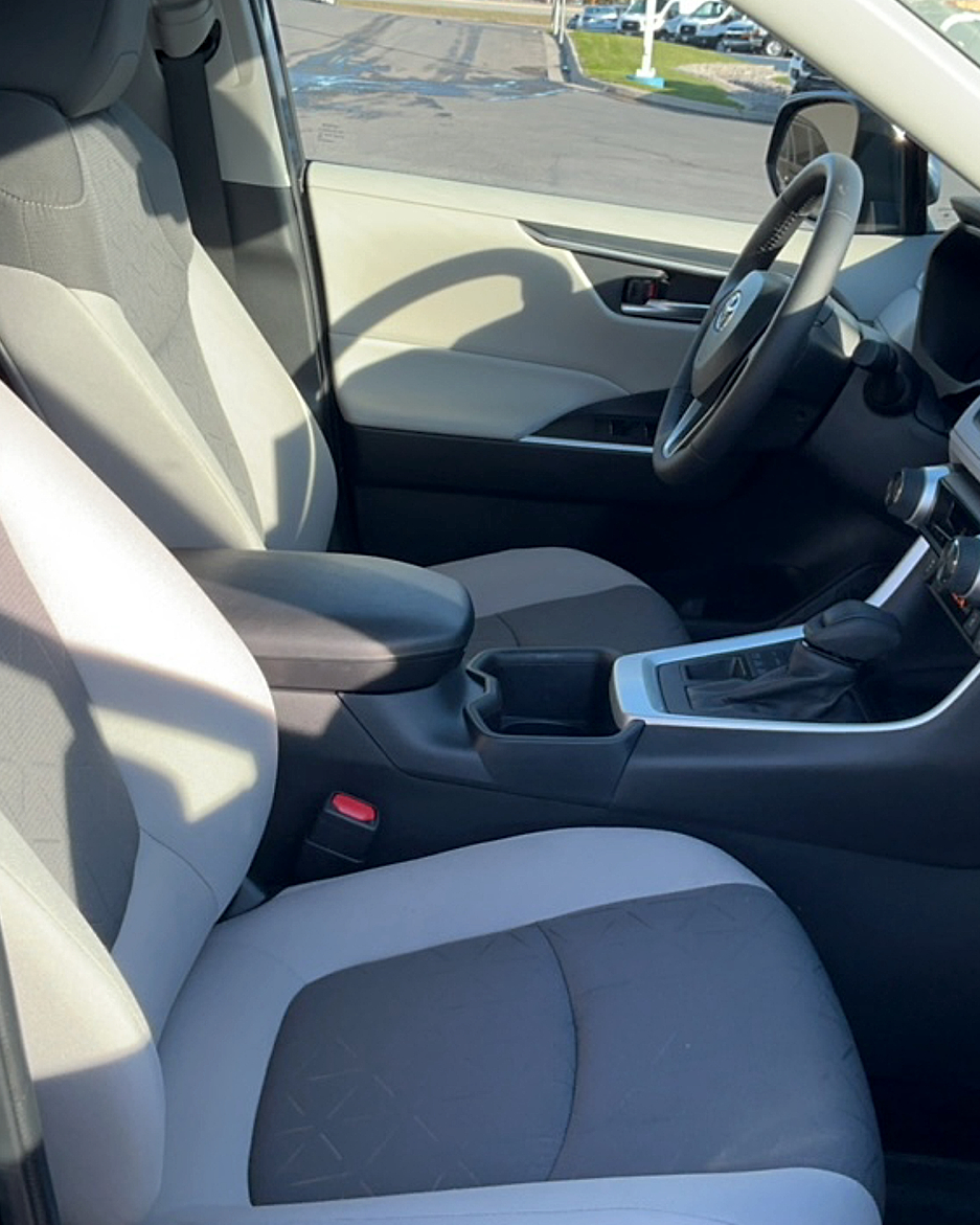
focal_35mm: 40
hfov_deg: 37.3
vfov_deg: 45.8
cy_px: 611
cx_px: 539
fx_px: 1450
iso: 20
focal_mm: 3
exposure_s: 1/166
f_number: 1.8
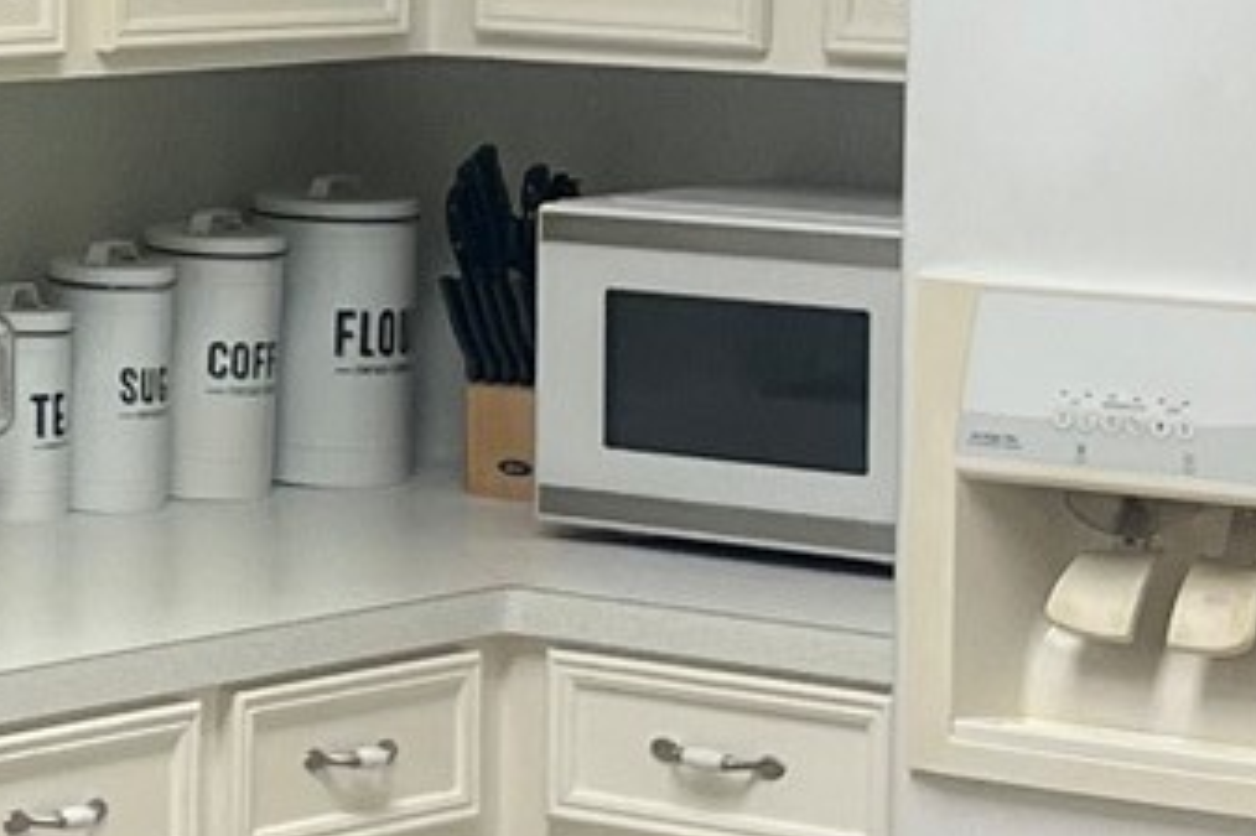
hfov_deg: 12.0
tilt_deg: -1.5
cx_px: -561
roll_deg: +0.8
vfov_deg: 8.3
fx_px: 5719
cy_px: -7
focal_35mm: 164
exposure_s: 1/61
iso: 80
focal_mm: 5.1
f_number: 1.6
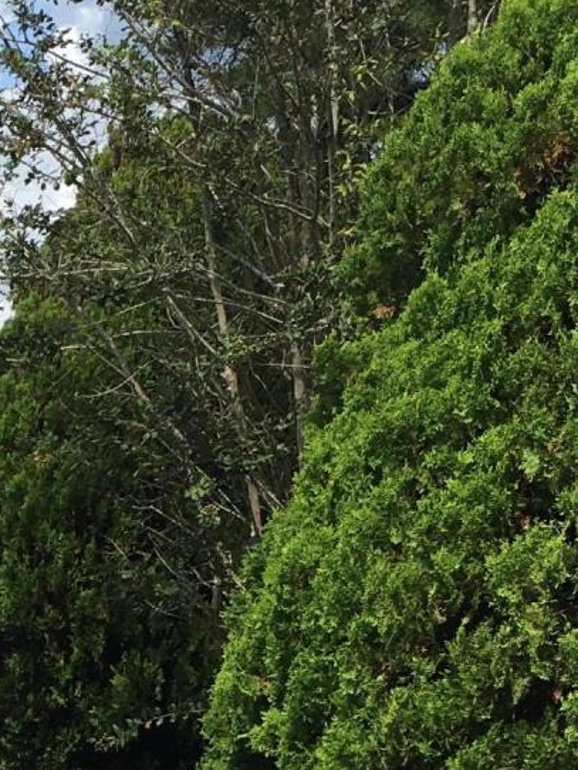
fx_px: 2380
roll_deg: -0.4
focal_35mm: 107
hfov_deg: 13.3
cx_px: -214
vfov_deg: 17.7
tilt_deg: -5.6
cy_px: 867
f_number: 2.2
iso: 25
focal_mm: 4.15
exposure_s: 1/884
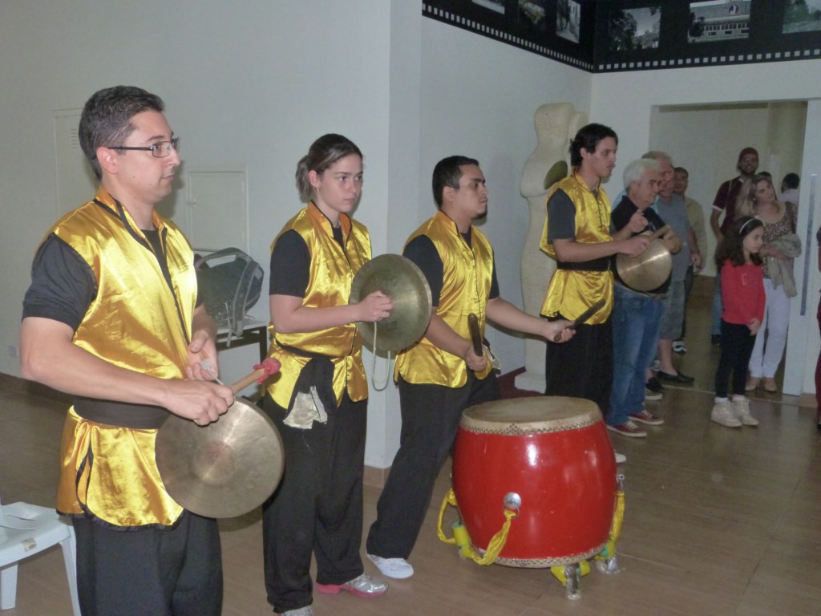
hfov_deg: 55.4
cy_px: 308
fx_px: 783
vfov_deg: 42.9
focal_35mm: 33
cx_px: 410
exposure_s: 1/125
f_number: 3
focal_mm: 5.8
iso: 400
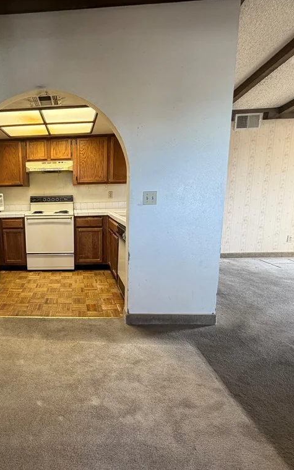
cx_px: 58
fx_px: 256
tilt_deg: -10.1
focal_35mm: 20
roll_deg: +2.0
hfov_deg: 55.3
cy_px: 236
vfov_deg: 85.1
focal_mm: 2.22
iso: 200
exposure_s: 1/60
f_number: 2.2
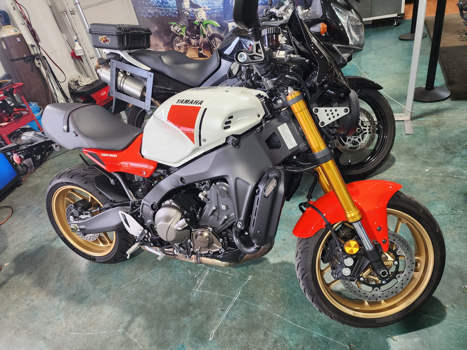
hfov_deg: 73.9
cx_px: 234
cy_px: 175
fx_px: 310
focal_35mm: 23
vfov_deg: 58.9
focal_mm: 6.4
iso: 200
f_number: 1.8
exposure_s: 1/120
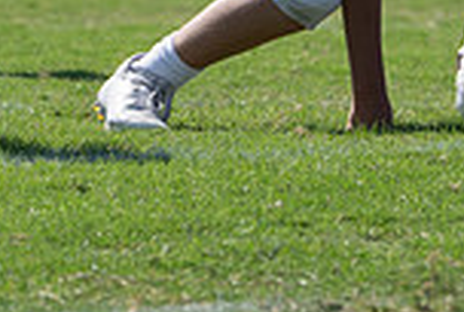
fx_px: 10577
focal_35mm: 819
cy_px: -179
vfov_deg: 1.7
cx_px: 504
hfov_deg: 2.5
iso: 320
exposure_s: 1/1600
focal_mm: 215
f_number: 5.6
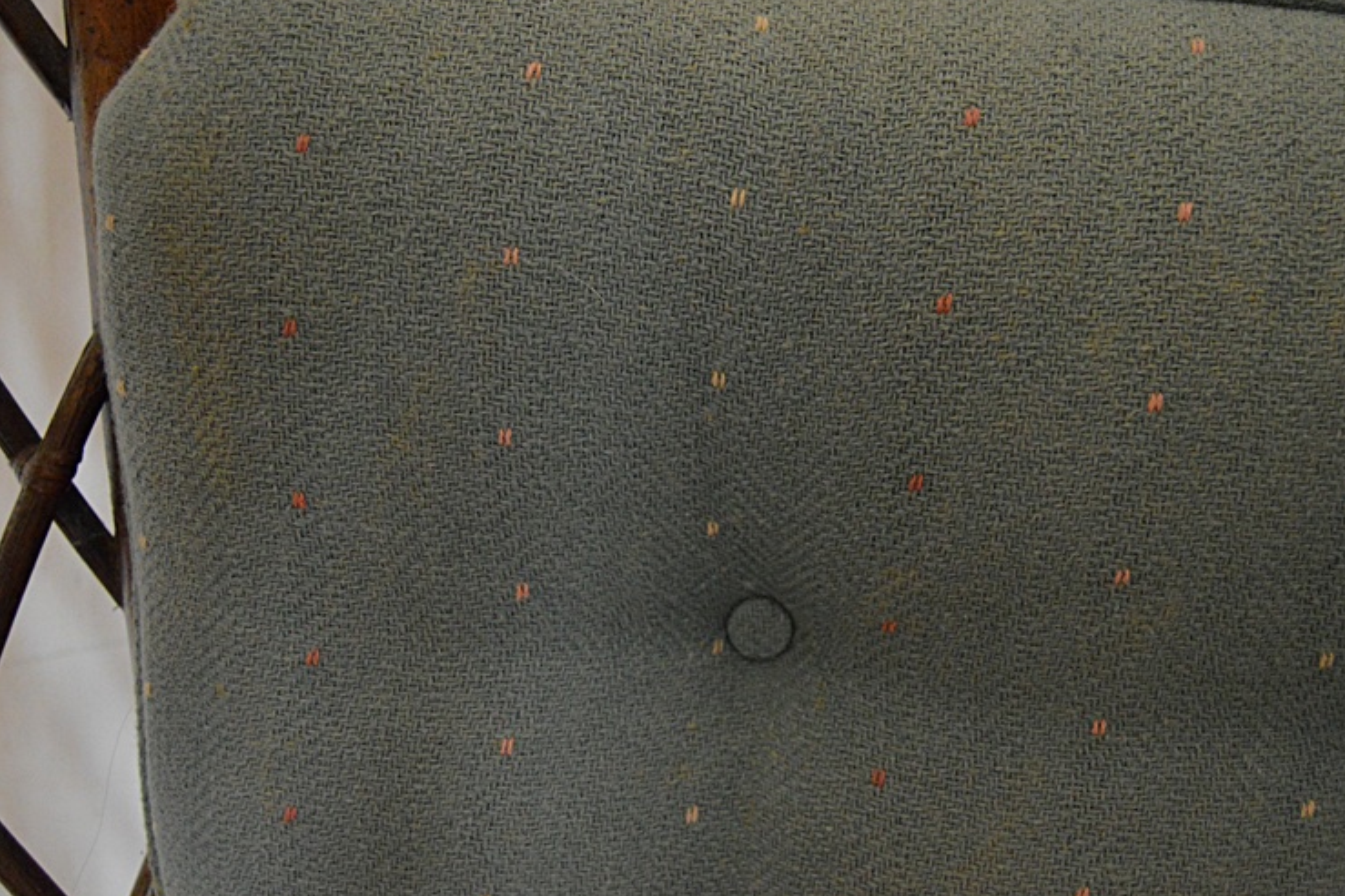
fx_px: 1743
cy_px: 356
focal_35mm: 47
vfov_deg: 28.7
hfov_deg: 42.2
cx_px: 646
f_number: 3.8
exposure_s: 1/50
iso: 3200
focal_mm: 23
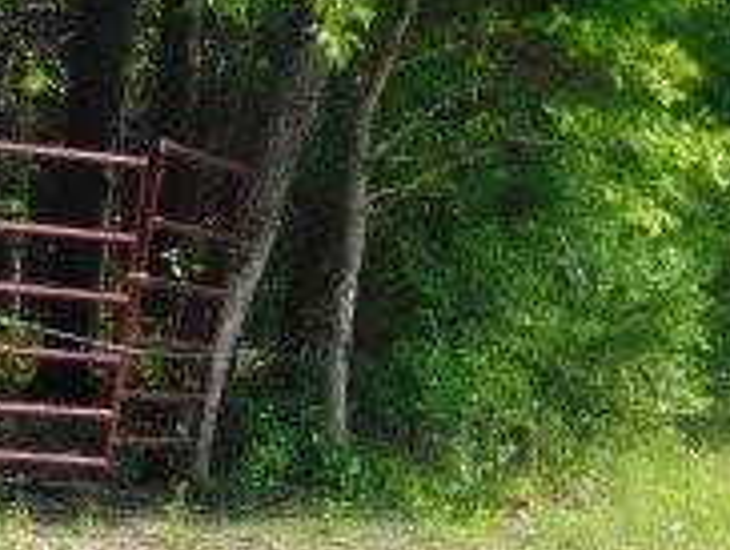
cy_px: 269
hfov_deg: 4.4
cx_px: 36
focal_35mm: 452
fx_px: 9545
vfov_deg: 3.3
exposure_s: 1/400
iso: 125
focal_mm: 32.7
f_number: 5.4
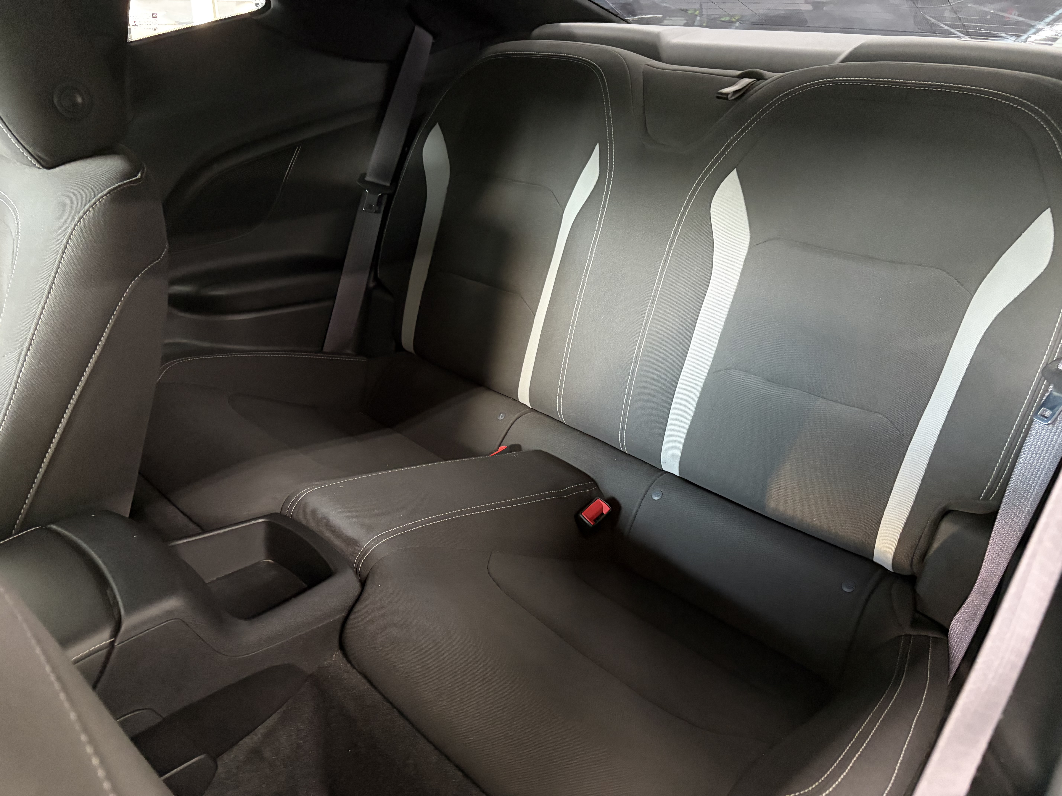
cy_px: 398
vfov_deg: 53.1
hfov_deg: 67.3
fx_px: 798
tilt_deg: -25.6
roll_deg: -2.1
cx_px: 531
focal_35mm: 26
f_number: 1.6
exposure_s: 1/30
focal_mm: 5.96
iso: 500
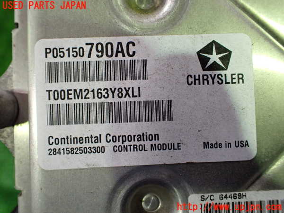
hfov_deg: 60.0
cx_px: 142
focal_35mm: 30
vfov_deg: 46.8
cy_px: 106
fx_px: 246
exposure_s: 1/125
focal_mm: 5.4
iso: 640
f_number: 2.3
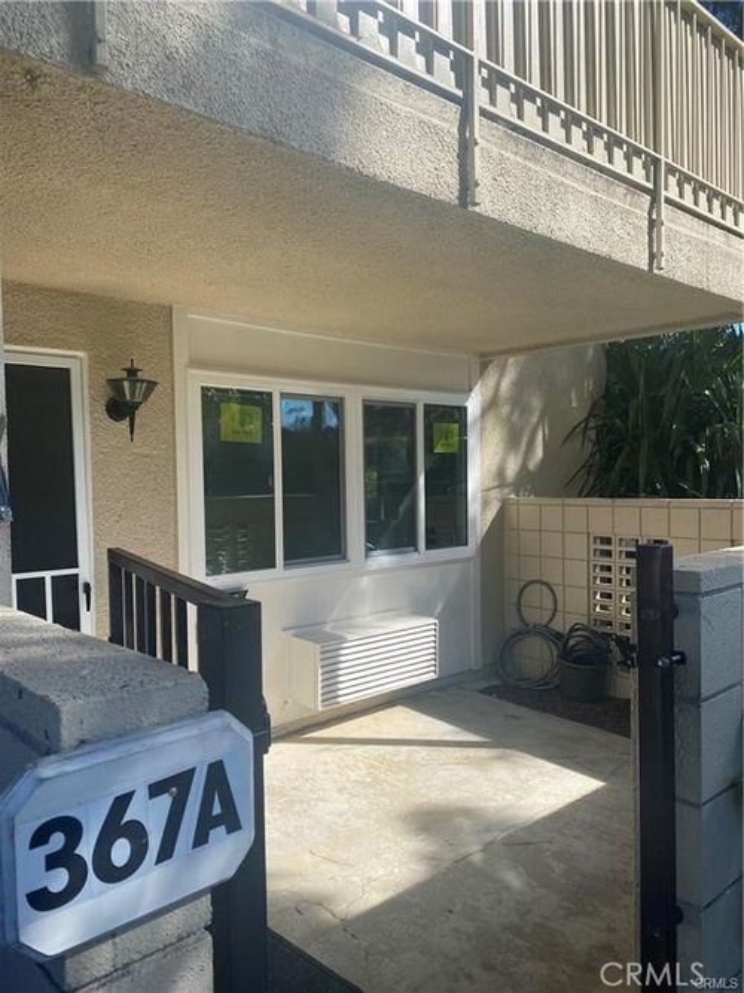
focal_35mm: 26
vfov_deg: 67.3
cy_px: 496
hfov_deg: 53.0
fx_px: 745
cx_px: 372
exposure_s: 1/973
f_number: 1.8
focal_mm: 4.25
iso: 32
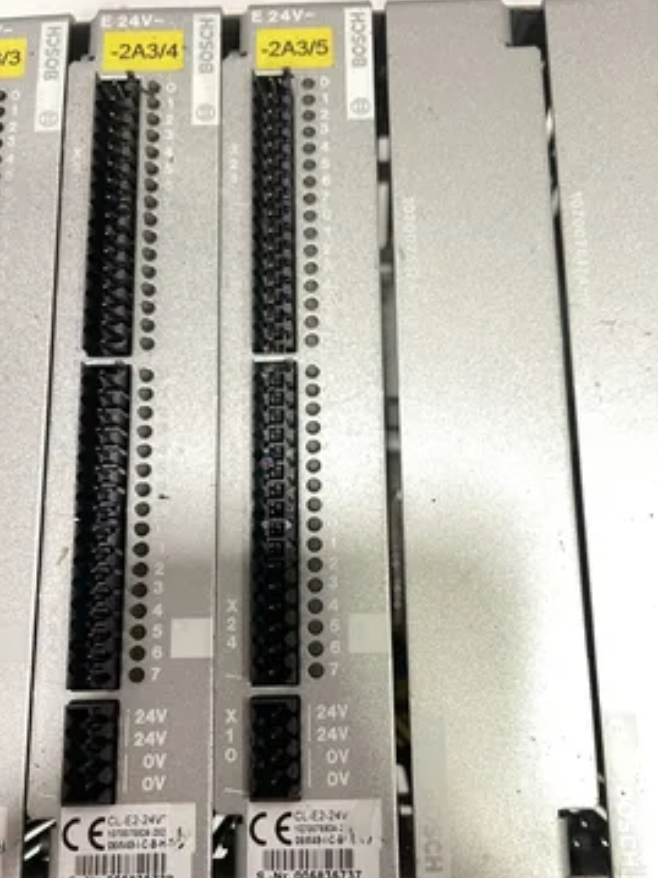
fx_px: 735
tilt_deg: -79.1
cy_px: 455
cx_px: 355
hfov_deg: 48.2
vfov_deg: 61.7
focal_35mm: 29
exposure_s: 1/60
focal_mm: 4.2
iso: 250
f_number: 1.6
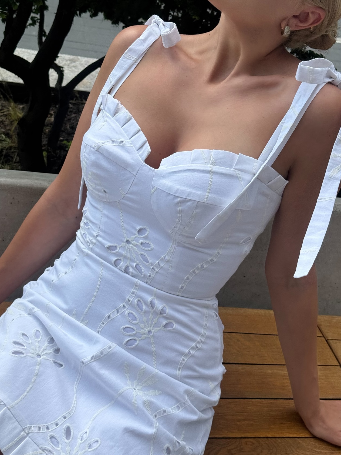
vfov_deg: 33.8
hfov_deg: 25.7
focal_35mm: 57
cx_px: 161
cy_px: 214
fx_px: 749
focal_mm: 6.76
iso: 64
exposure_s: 1/2611
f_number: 1.78
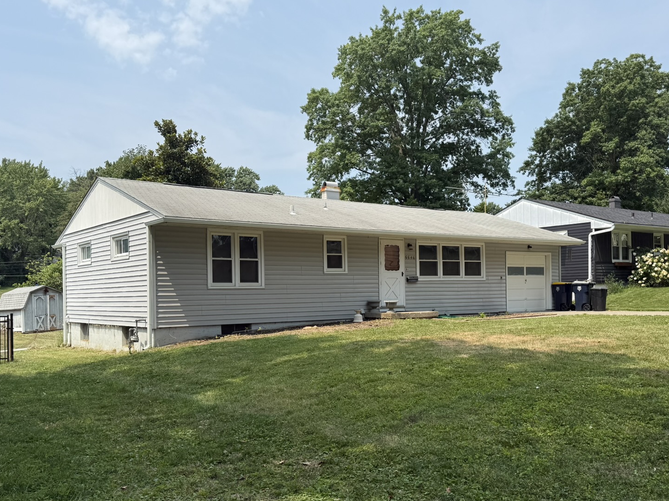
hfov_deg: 53.9
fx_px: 657
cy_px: 287
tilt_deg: +1.3
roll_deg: +0.5
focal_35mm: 34
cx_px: 357
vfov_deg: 41.7
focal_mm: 6.76
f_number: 1.78
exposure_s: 1/4405
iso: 80
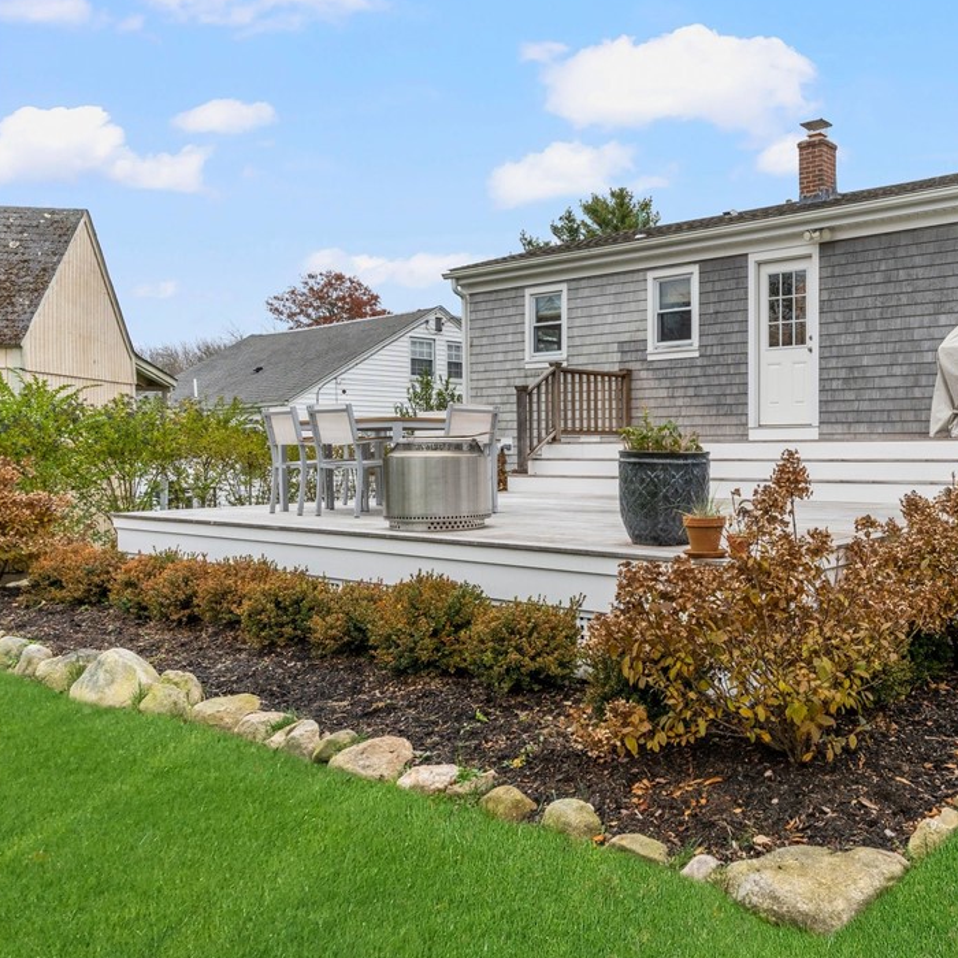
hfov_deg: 52.8
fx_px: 908
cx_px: 734
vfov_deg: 55.6
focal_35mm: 29
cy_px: 474
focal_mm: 22
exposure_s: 1/320
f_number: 7.1
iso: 1250
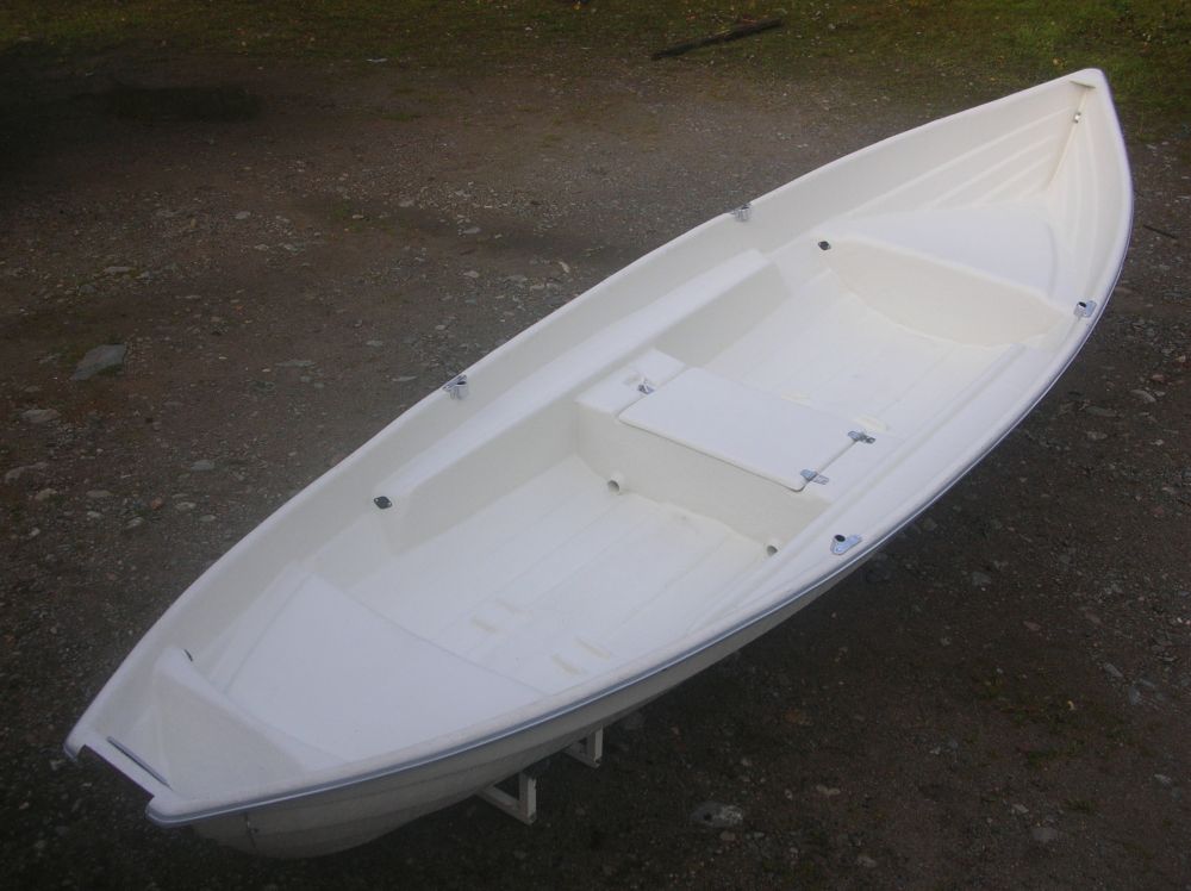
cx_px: 596
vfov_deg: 34.3
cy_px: 446
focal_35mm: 42
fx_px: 1444
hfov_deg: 44.8
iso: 50
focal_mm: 7.1
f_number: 3
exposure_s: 1/397
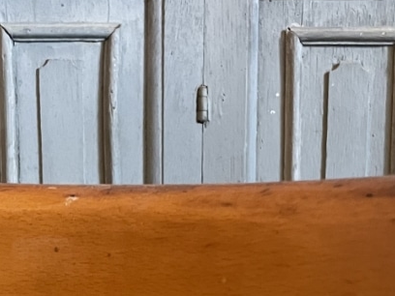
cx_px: 103
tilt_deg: -11.3
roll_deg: +0.1
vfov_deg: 18.3
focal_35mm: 77
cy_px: 336
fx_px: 879
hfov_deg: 25.1
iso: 500
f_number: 1.6
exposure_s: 1/50
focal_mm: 4.2
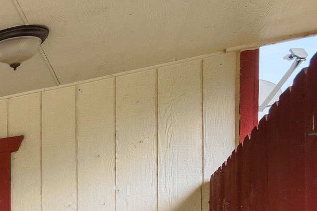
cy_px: 266
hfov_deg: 25.7
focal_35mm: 50
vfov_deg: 24.0
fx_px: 440
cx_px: -190
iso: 100
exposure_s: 1/25
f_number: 4.5
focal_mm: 10
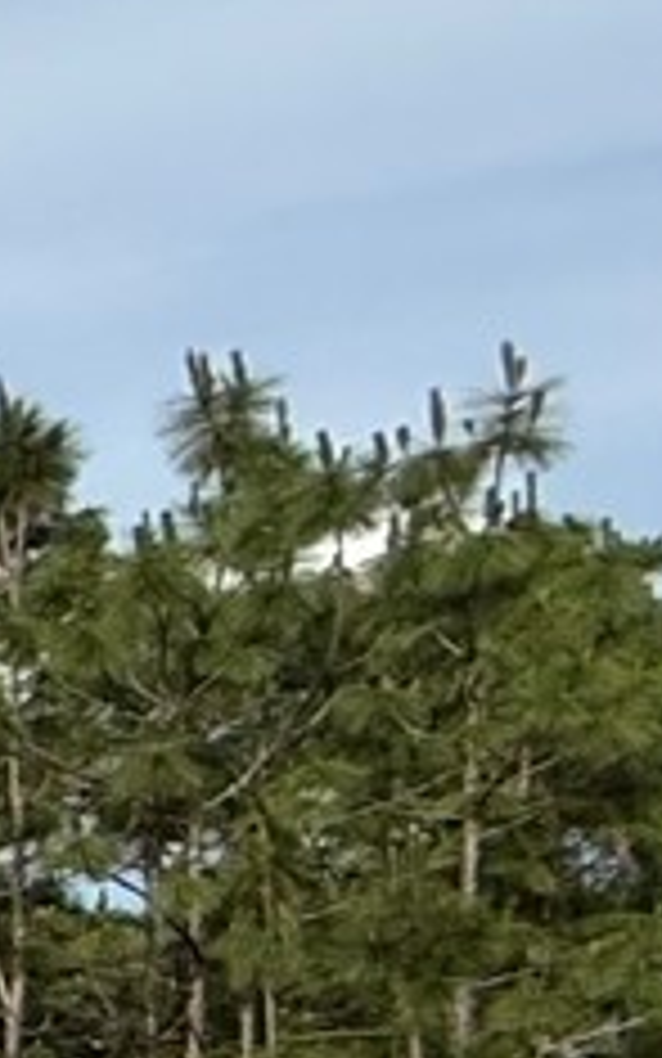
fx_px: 2914
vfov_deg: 19.1
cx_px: -2873
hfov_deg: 5.9
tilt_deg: +0.4
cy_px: 1355
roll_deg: -0.3
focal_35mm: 101
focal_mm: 2.22
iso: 50
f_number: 2.2
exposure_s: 1/2024
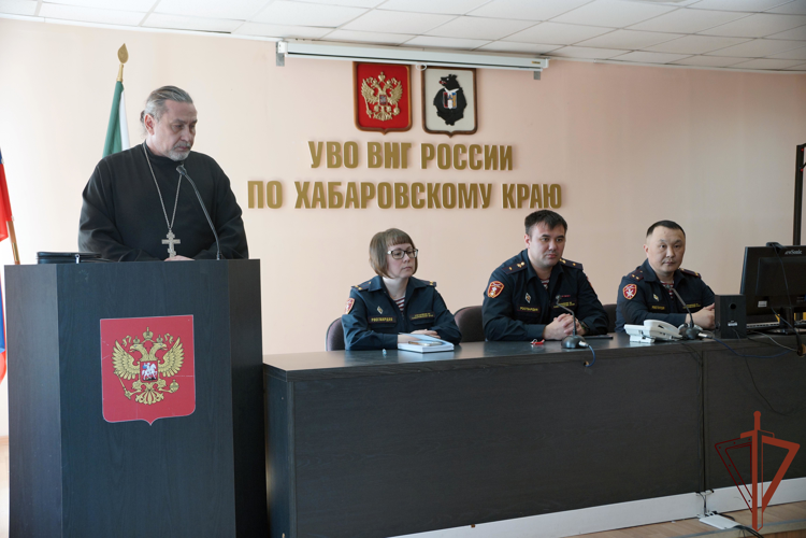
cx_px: 403
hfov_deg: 46.4
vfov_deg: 31.9
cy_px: 269
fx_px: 940
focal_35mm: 42
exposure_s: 1/60
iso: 250
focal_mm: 28
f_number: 4
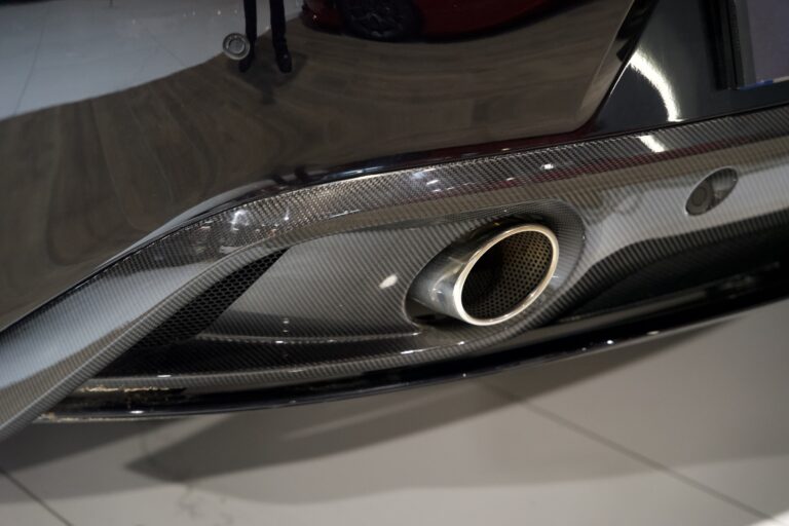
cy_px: 263
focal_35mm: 70
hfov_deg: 28.8
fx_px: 1534
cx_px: 394
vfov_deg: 19.5
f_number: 3.2
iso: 2500
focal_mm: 70
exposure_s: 1/60
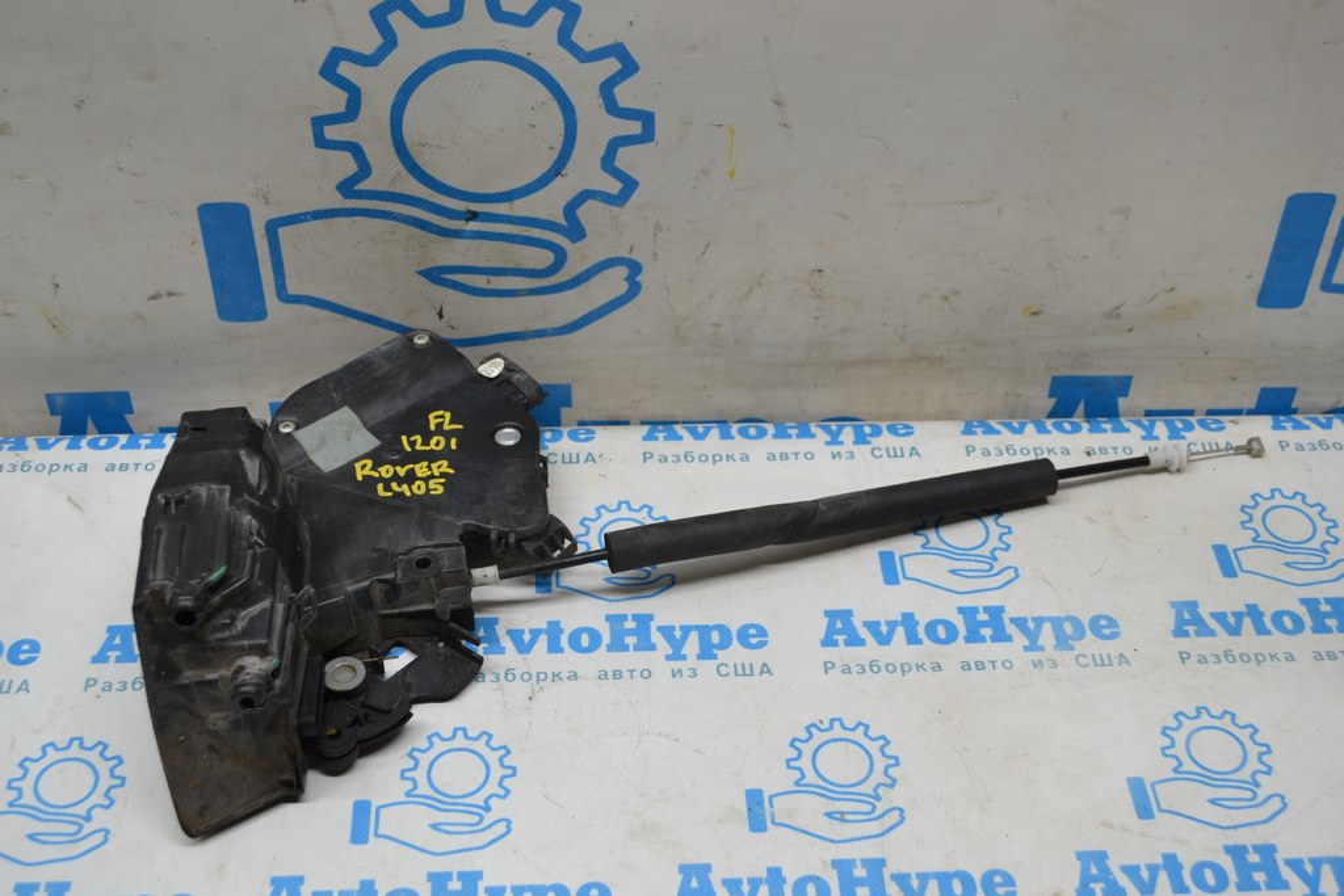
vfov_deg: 28.1
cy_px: 448
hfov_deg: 41.1
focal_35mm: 48
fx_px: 1792
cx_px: 672
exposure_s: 1/80
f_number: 4.8
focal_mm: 32
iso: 400
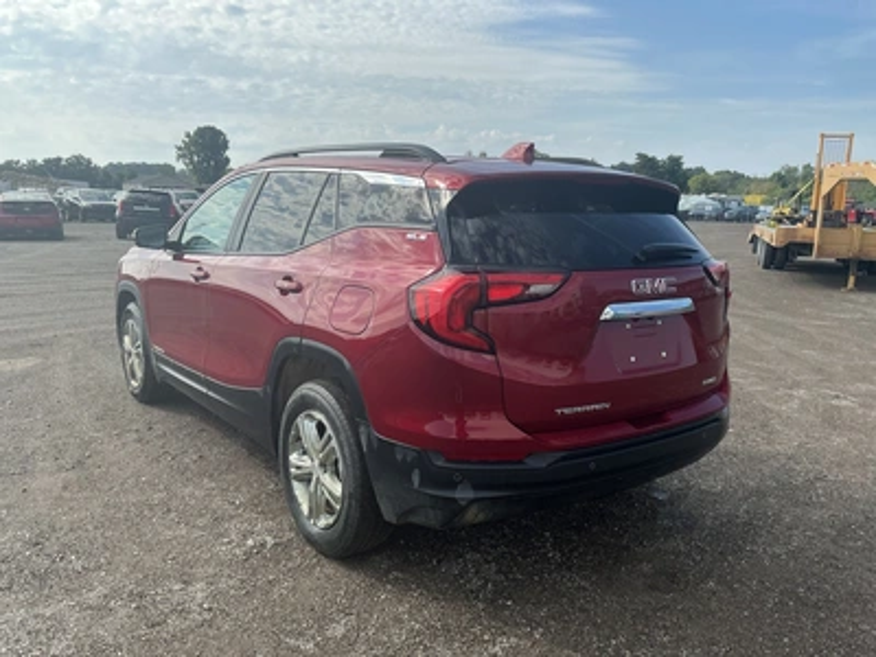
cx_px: 438
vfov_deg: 49.7
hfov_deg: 63.4
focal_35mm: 28
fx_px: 709
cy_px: 328
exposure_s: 1/1377
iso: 25
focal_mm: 3
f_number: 1.8
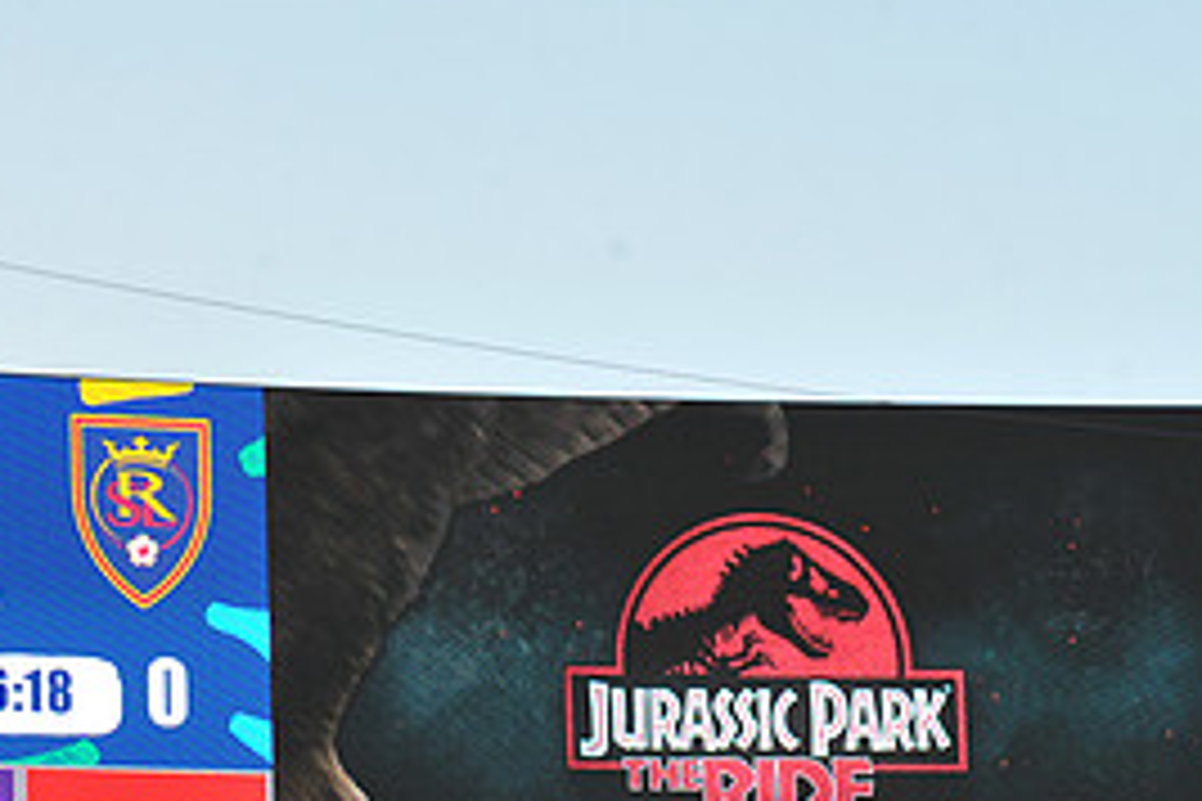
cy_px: 770
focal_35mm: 228
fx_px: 7612
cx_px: 806
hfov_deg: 9.0
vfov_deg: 6.0
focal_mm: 105
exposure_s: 1/320
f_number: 9
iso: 400
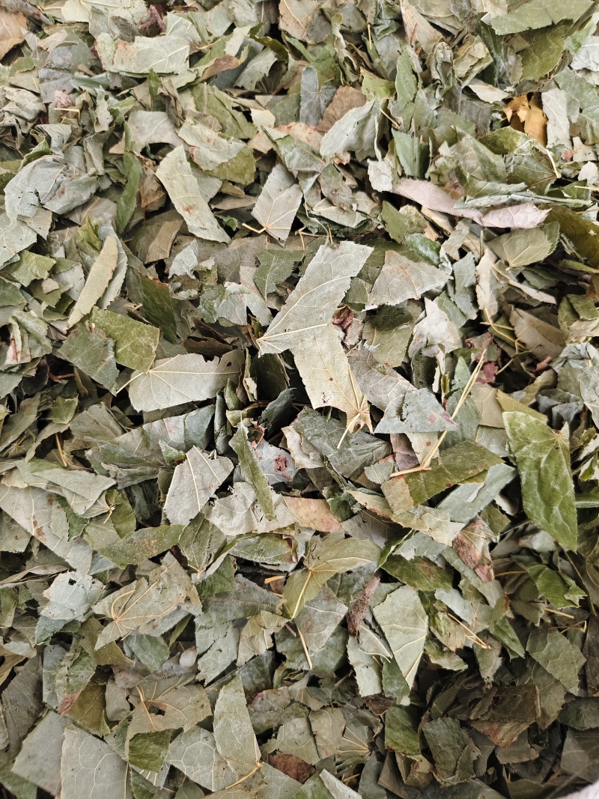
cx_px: 300
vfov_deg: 73.9
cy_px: 400
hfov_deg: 58.9
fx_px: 531
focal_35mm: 23
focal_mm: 5.56
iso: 606
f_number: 1.88
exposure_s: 1/100
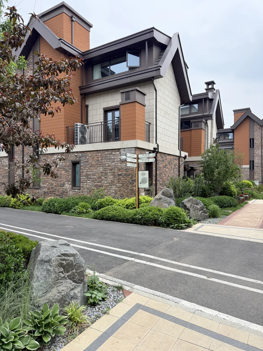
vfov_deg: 71.6
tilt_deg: +0.9
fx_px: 243
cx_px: 132
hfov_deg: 56.8
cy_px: 176
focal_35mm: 24
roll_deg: -0.9
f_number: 1.78
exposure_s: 1/3021
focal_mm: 6.76
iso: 100
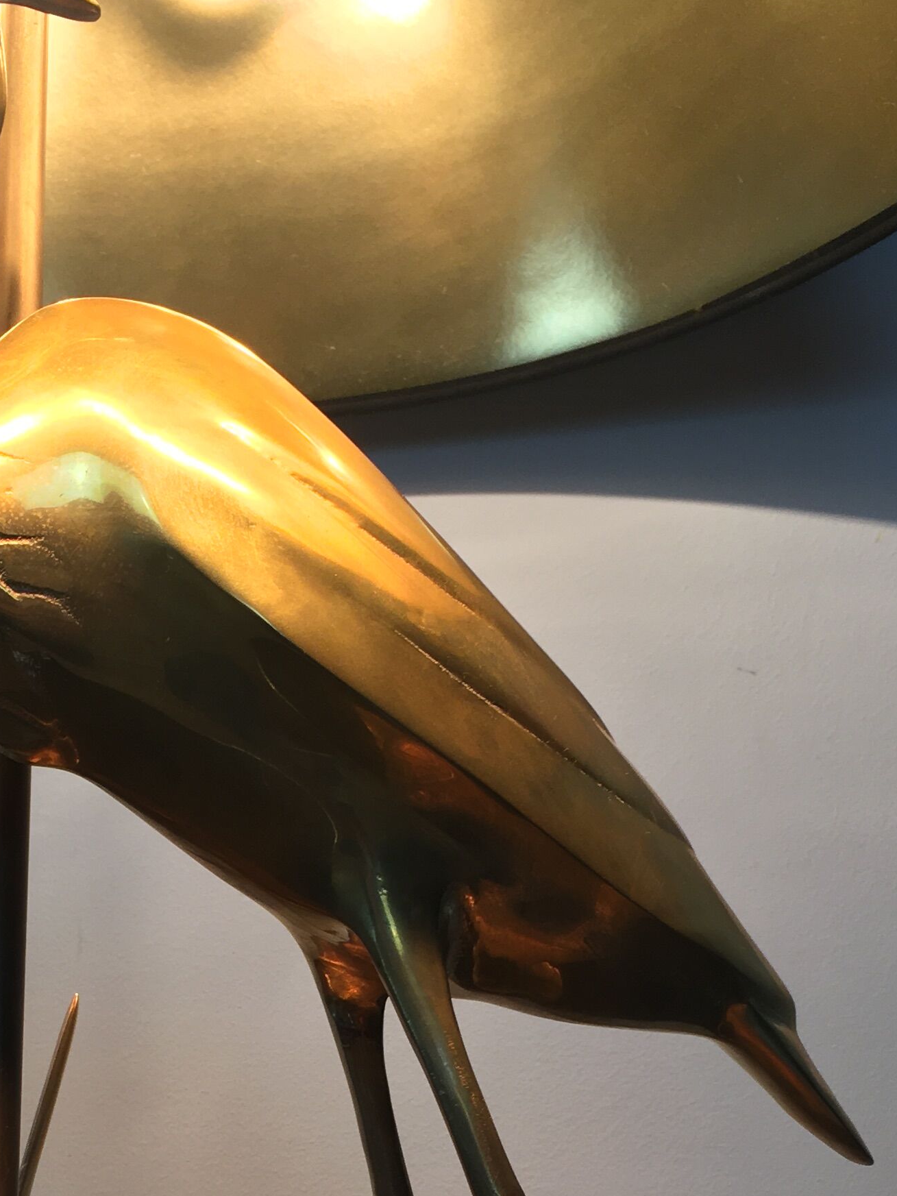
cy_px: 1036
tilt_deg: +12.3
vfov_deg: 28.1
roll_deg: +0.2
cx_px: 249
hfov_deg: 21.8
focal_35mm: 67
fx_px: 2315
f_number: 2.2
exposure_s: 1/100
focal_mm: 4.15
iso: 32
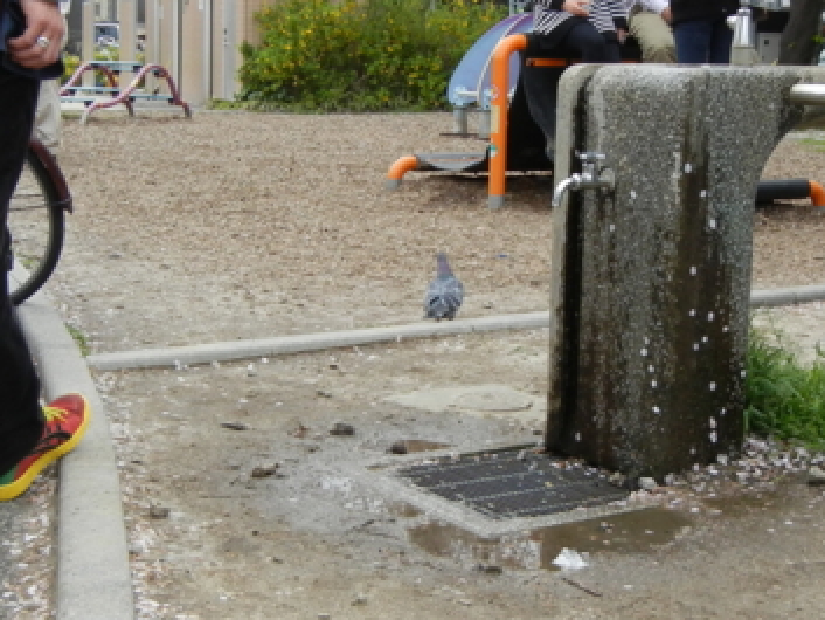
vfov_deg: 21.6
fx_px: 1621
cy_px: 314
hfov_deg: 28.6
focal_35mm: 68
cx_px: 411
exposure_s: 1/362
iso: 160
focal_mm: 5.4
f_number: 3.5
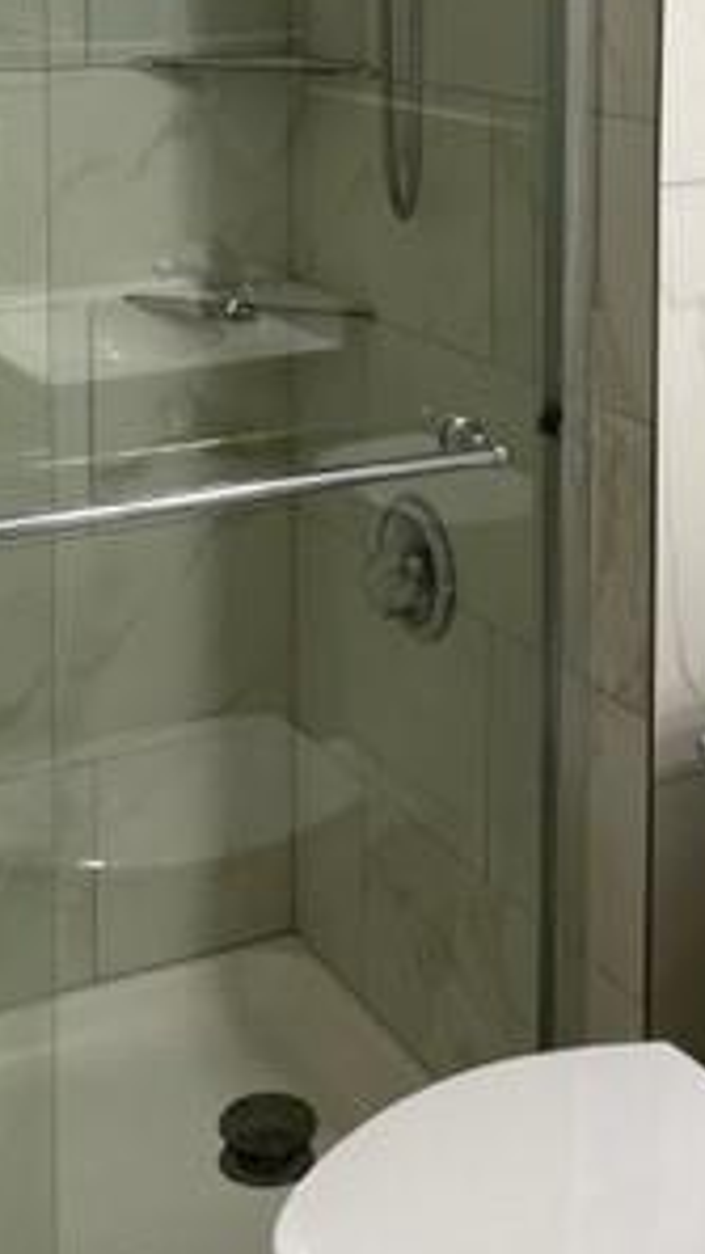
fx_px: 2028
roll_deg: -0.5
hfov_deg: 19.7
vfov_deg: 32.8
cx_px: 355
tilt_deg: -6.4
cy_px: 148
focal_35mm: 61
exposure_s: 1/120
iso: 100
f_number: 1.6
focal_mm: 4.2
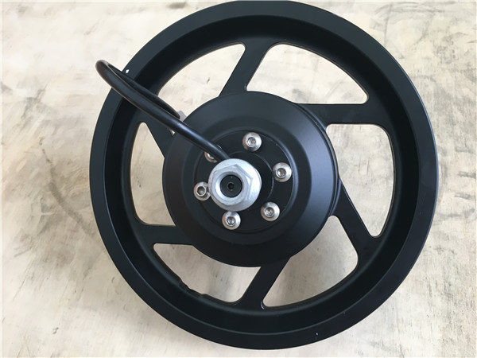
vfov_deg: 48.2
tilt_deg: -56.2
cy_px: 179
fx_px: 400
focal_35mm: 29
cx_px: 238
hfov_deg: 61.7
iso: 32
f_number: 2.2
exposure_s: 1/33
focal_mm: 4.15
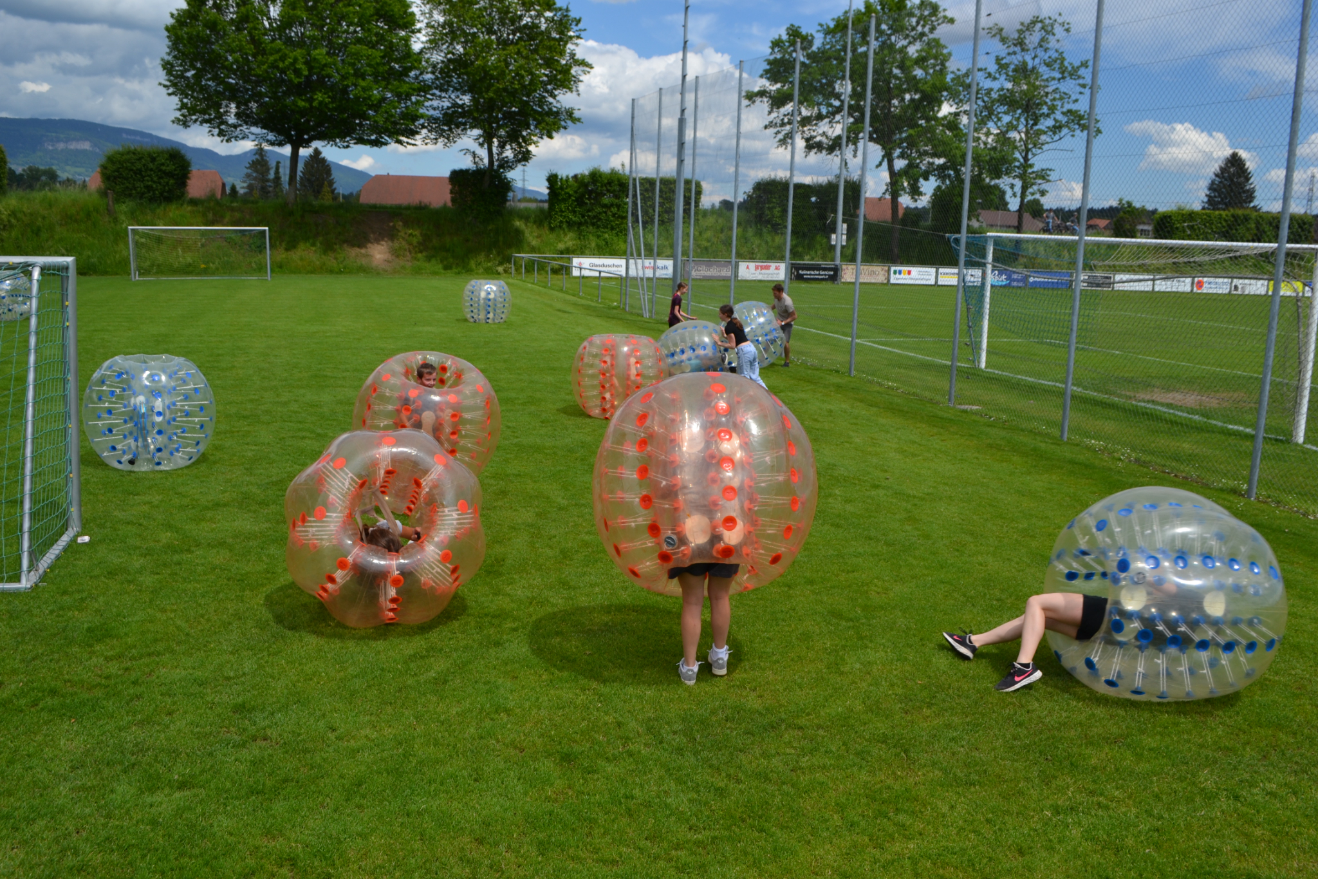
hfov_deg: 61.9
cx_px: 659
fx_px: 1098
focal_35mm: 30
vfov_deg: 43.6
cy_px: 440
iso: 100
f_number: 9
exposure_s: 1/320
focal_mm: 20
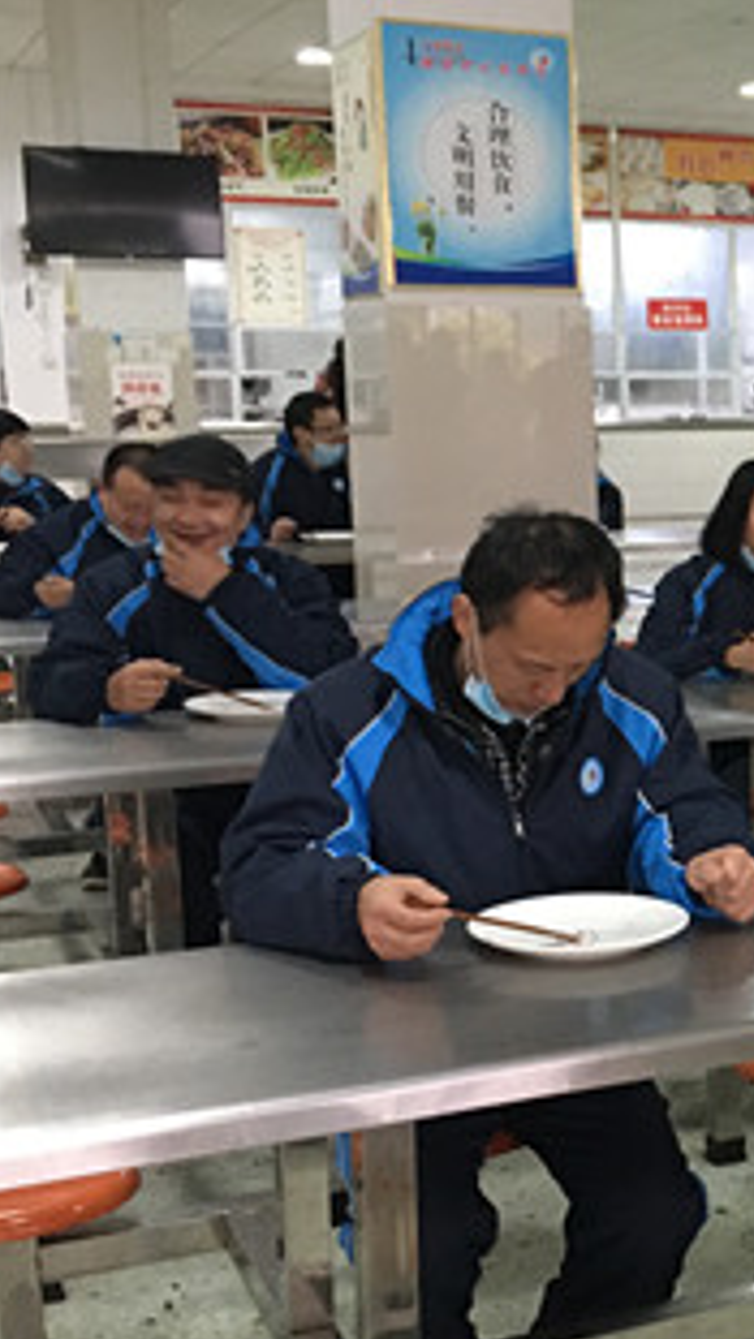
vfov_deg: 34.3
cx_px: 1103
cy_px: 723
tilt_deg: -8.1
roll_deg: -0.1
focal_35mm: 61
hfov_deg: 17.8
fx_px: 2168
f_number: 2.2
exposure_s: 1/8
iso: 100
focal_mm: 4.15
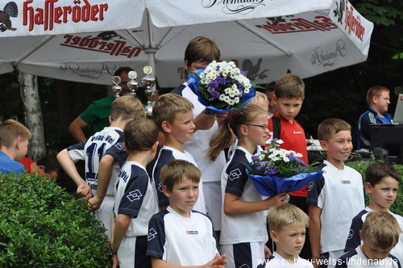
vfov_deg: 13.8
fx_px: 1107
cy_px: 134
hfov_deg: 20.6
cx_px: 202
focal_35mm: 99
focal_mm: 66
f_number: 5.6
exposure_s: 1/500
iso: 360
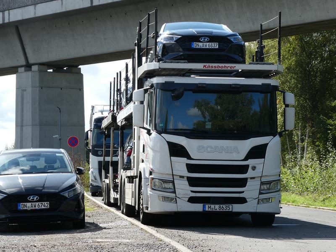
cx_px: 168
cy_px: 126
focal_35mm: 124
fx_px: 1204
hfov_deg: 15.9
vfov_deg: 12.0
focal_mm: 22.3
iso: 80
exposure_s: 1/250
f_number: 5.2
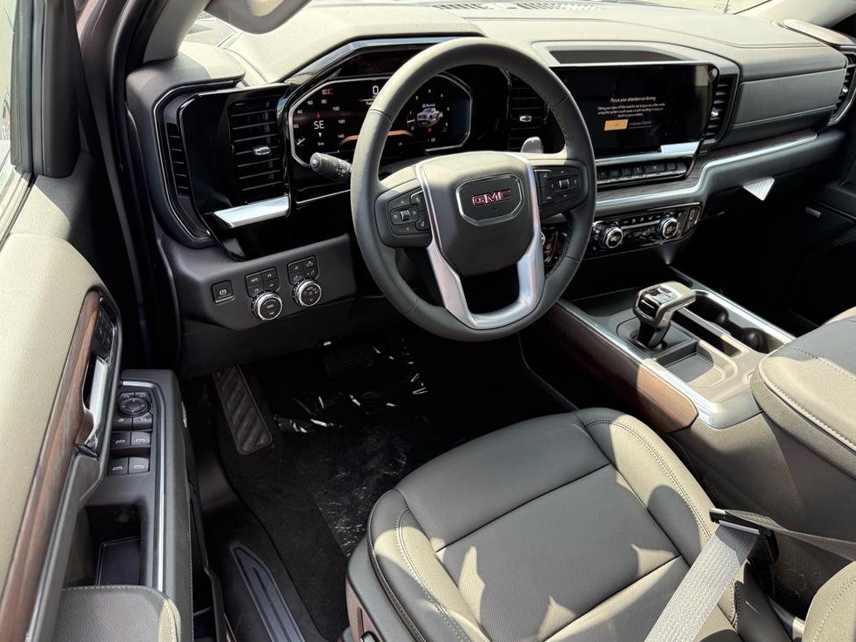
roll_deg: -6.2
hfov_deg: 69.4
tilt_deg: -34.3
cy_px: 333
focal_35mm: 25
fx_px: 618
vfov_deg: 54.9
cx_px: 435
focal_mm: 6.76
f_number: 1.78
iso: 160
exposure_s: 1/243
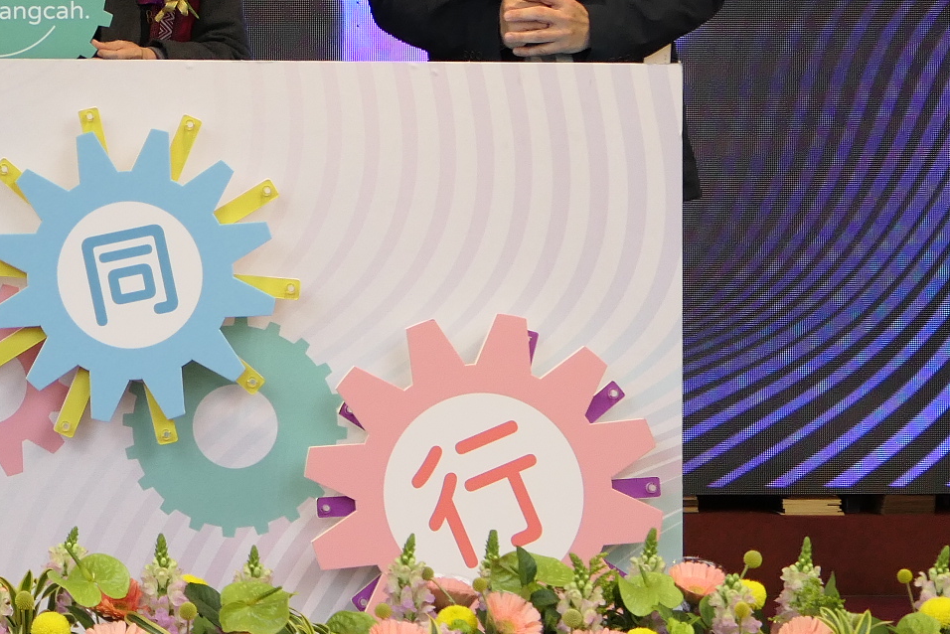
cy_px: -158
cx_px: -367
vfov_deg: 6.6
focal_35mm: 206
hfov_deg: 9.8
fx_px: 5437
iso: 500
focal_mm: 26.4
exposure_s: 1/125
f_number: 2.8
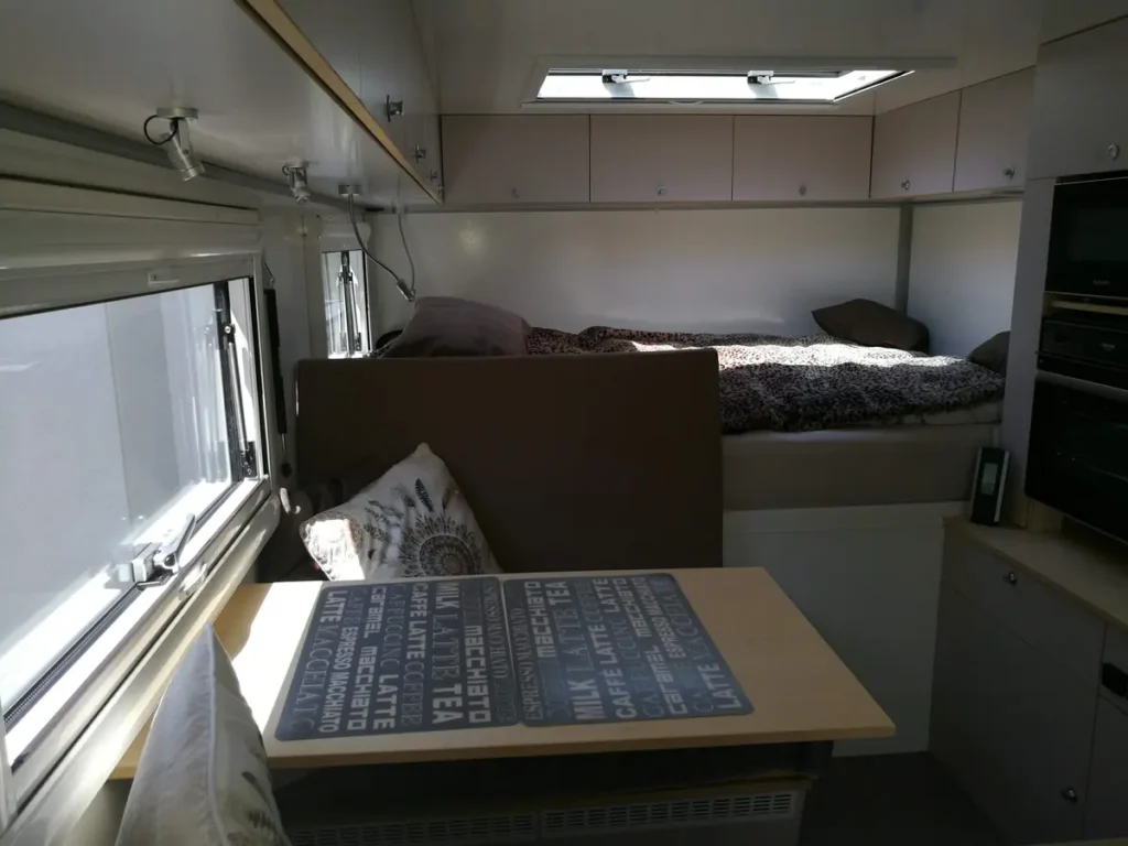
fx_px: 880
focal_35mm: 27
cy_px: 423
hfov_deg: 65.3
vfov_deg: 51.4
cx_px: 564
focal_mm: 4.5
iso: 50
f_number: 2.2
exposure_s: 1/150
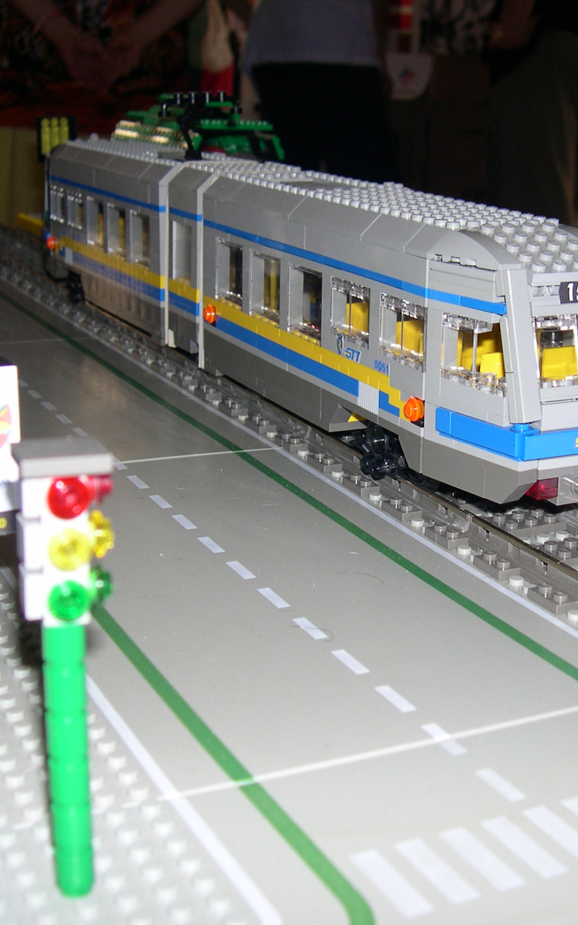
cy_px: 461
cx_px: 362
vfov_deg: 37.5
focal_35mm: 54
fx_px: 1361
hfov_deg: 23.9
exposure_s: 1/60
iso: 100
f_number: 2.8
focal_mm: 8
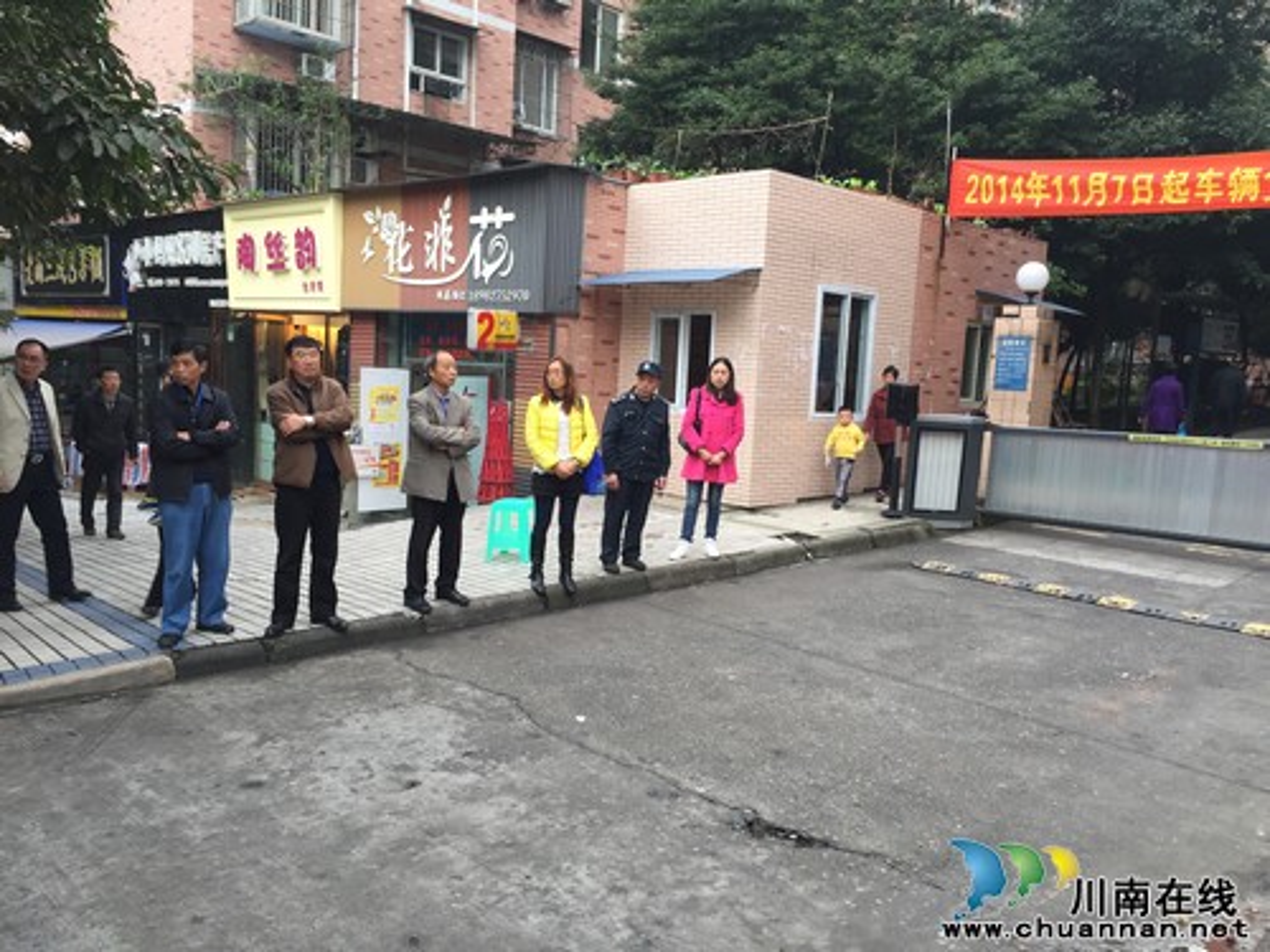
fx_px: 1064
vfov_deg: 48.2
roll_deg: -3.5
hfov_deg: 61.7
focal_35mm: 29
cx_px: 635
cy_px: 476
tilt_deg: -5.4
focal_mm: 4.15
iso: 32
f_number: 2.2
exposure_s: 1/60
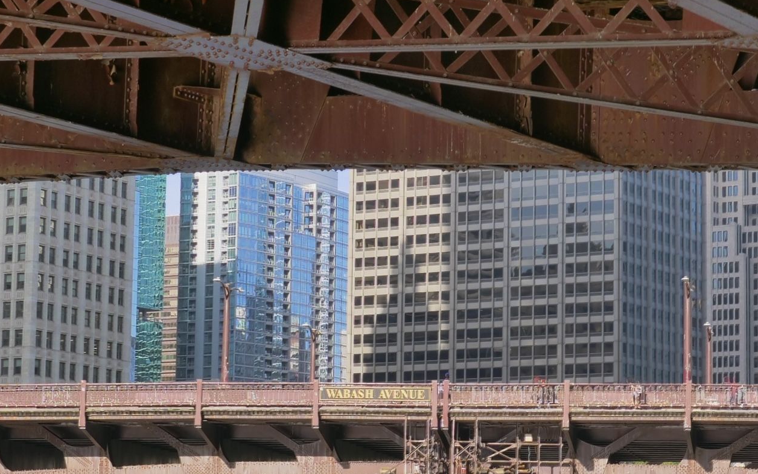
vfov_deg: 11.0
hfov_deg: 17.5
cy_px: 225
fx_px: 2458
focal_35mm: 119
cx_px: 479
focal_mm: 19
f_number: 5
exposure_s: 1/400
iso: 200
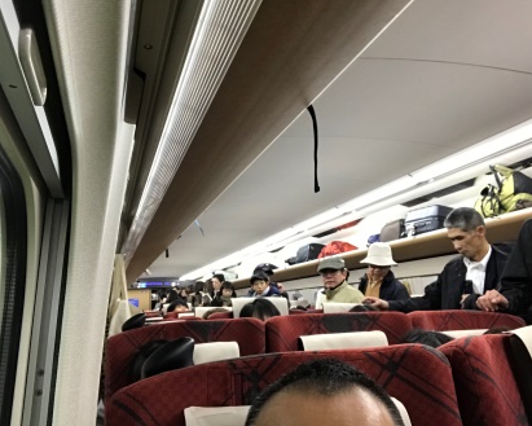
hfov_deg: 52.8
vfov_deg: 43.4
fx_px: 535
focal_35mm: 34
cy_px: 210
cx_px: 280
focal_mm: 2.87
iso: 160
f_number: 2.2
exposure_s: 1/33
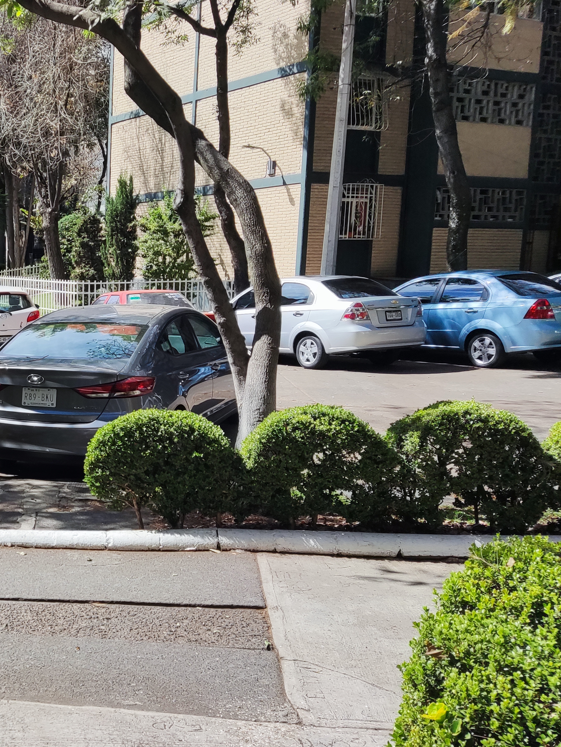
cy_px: 395
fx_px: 886
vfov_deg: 45.8
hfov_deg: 31.4
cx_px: -48
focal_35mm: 41
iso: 50
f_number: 1.79
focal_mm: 4.71
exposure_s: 1/1665
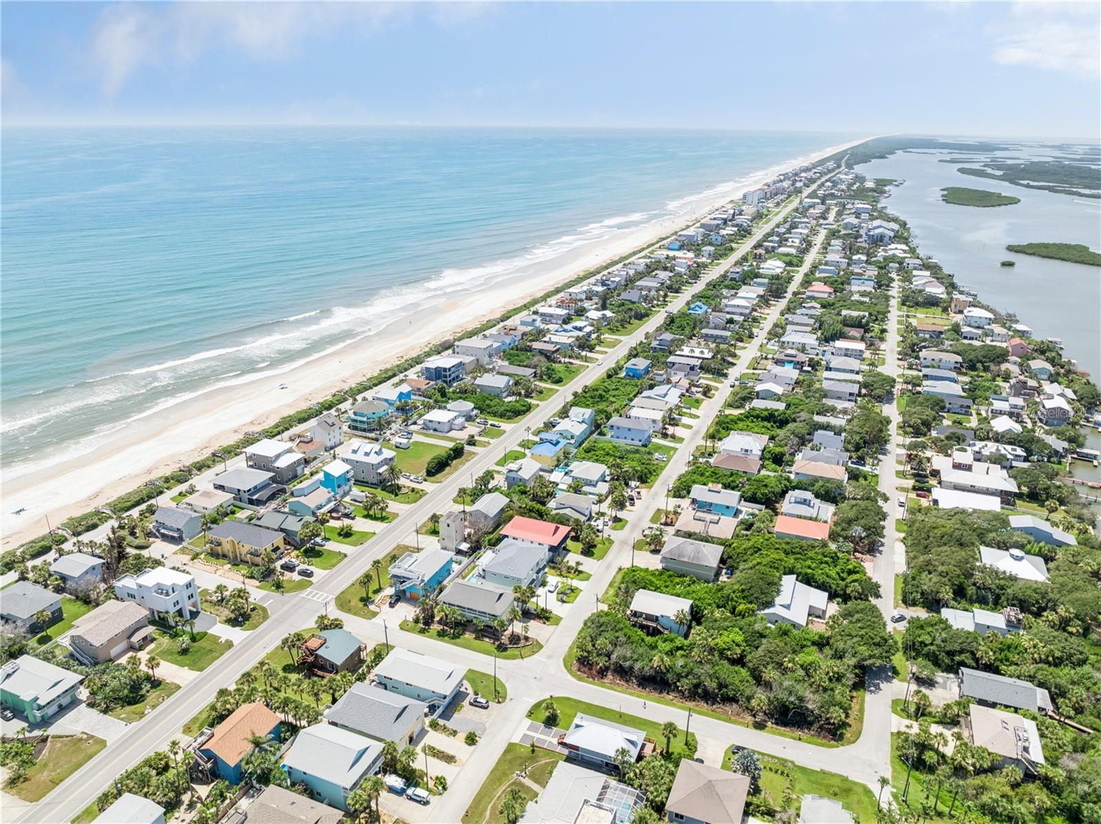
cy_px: 412
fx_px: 763
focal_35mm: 24
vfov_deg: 56.7
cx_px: 550
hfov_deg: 71.6
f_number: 2.8
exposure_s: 1/120
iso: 100
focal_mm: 12.3
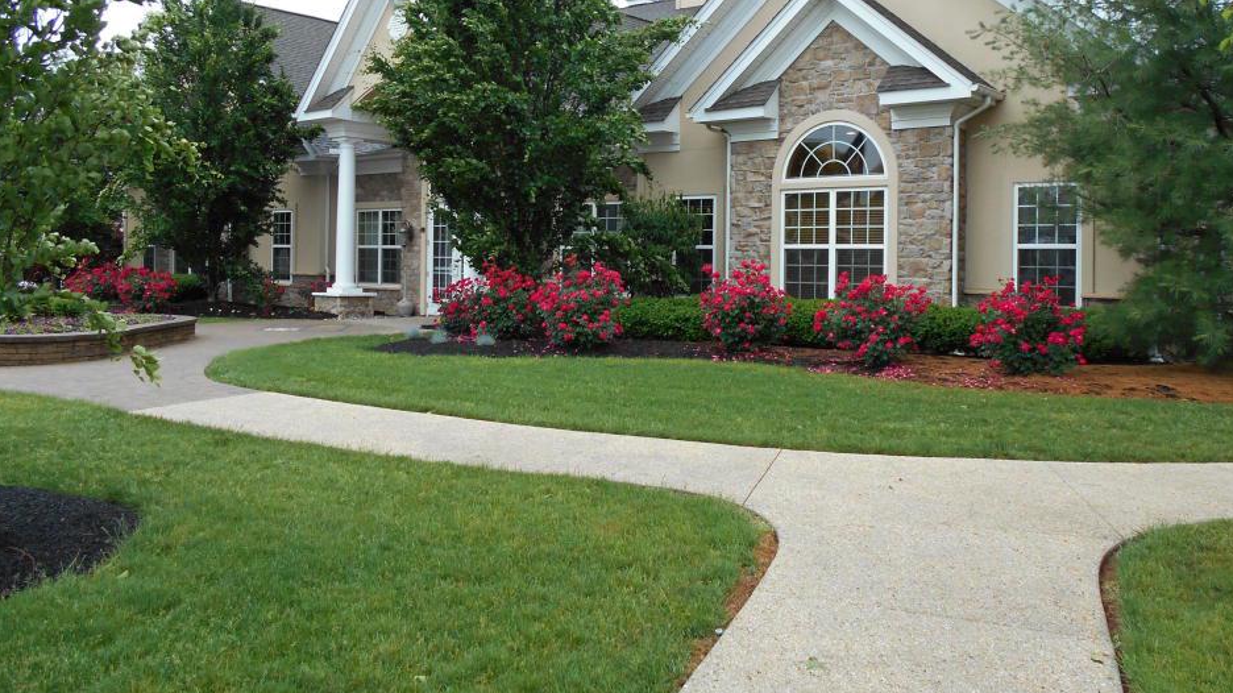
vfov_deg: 37.5
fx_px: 1013
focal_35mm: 31
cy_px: 250
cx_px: 627
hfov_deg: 62.6
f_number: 3.2
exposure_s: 1/125
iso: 80
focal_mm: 4.6
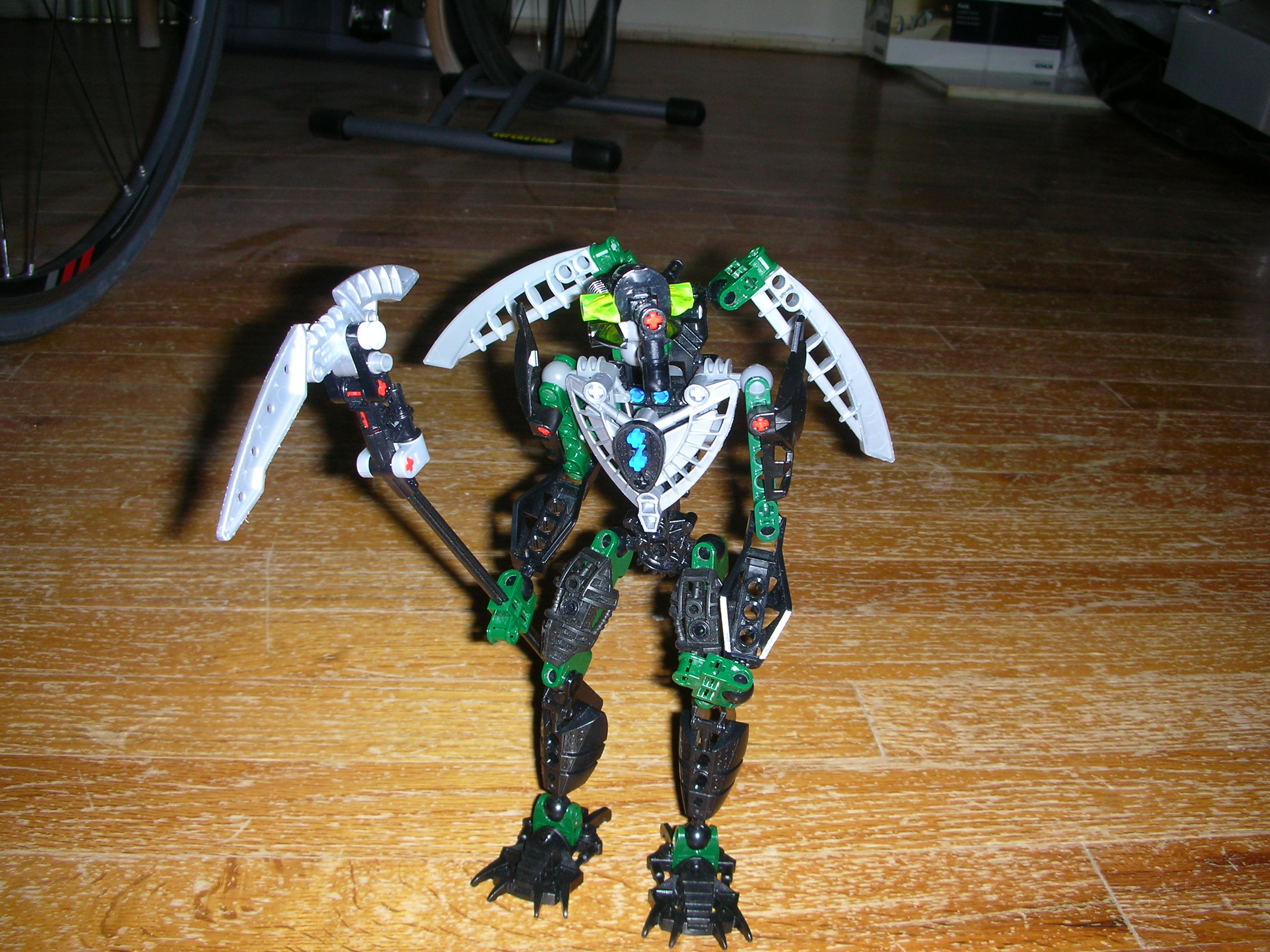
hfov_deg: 52.6
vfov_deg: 40.7
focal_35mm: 35
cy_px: 476
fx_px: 1284
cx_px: 635
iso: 50
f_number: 3
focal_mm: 5.8
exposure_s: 1/60.1
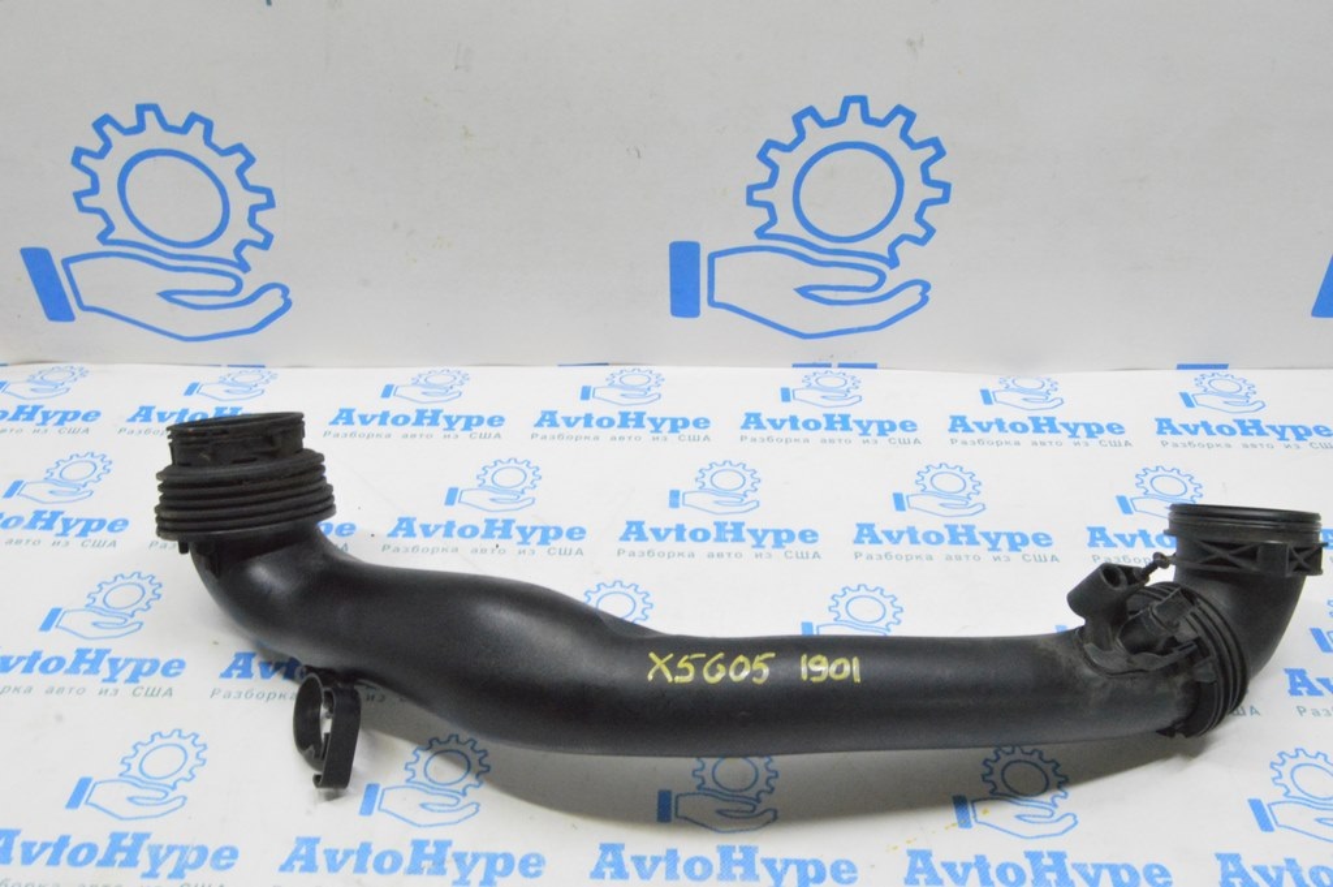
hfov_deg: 57.3
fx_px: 1221
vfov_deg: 39.9
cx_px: 666
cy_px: 444
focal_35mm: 33
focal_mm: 22
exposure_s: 1/20
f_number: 20
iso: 6400
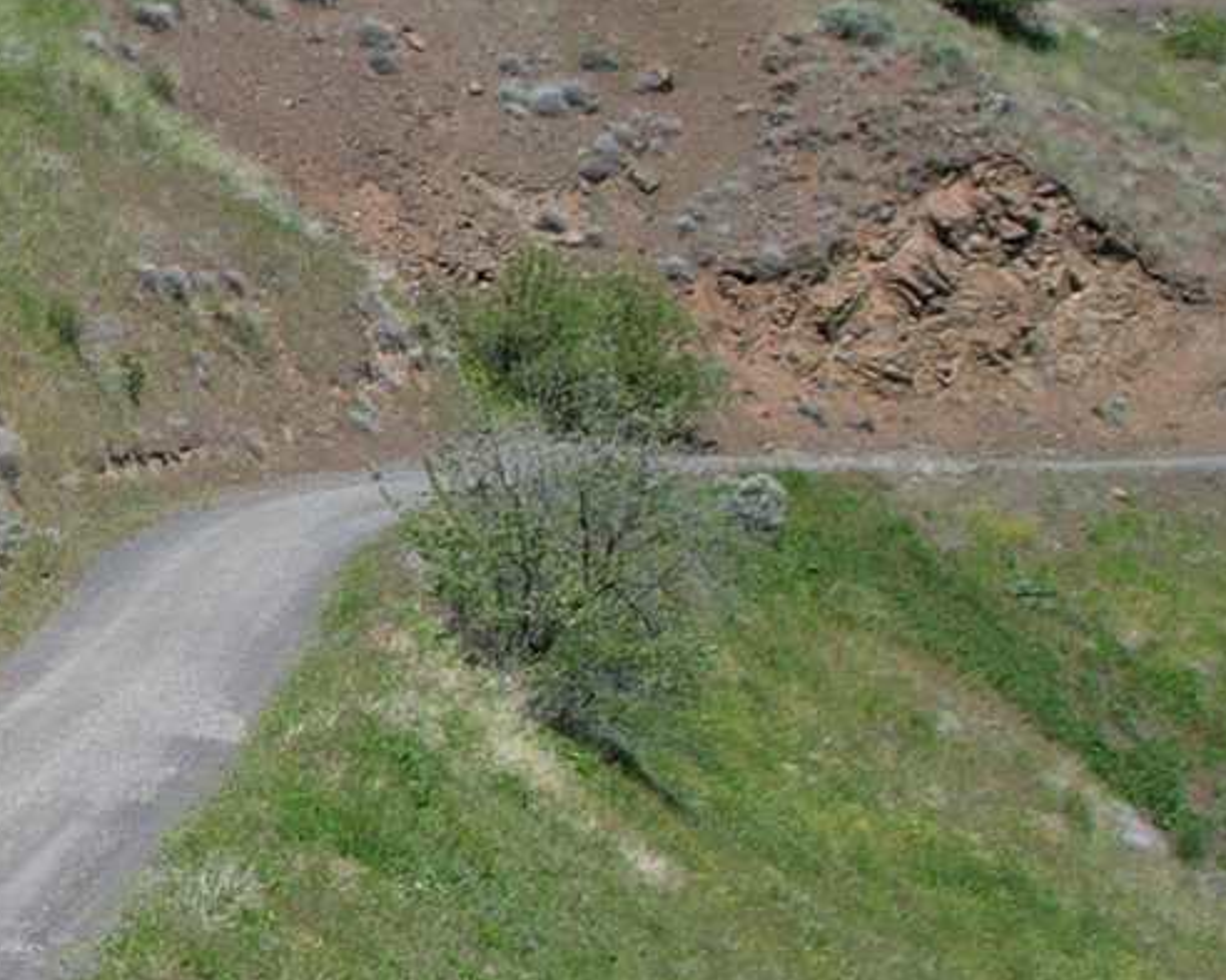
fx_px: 4678
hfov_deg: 12.3
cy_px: 392
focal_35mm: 129
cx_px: -1575
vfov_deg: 11.9
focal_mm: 8.38
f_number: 2.8
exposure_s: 1/2000
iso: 110
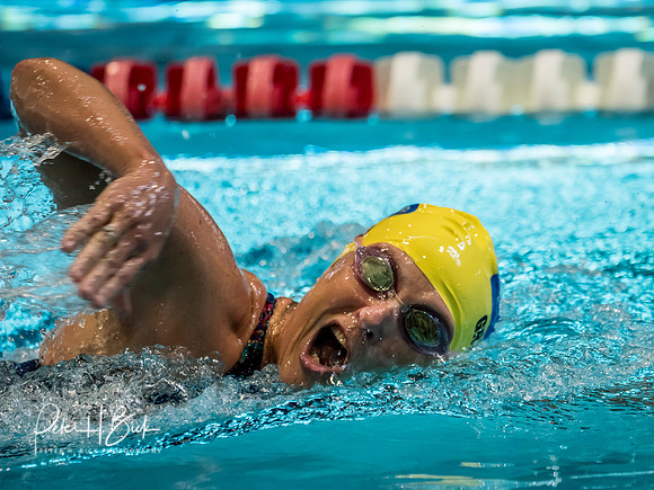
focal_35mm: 498
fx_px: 9410
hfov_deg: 4.0
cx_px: 406
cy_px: 304
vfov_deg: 3.0
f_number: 2.8
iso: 1600
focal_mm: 200
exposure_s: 1/1000
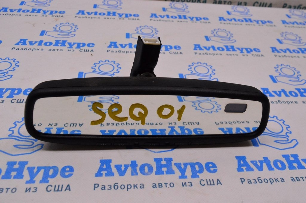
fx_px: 268
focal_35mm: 32
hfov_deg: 59.5
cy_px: 102
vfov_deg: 41.6
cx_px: 153
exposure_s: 1/320
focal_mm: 21
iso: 3200
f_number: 8
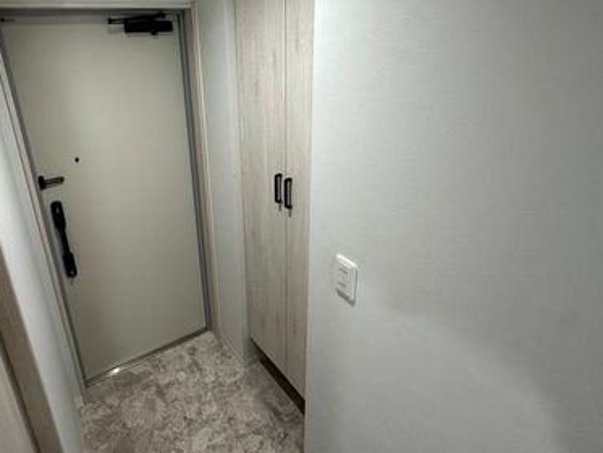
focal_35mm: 21
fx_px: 366
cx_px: 236
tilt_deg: -18.7
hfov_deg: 77.9
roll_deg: +2.7
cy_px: 170
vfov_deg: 62.6
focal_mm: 2.22
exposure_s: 1/60
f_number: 2.2
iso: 160
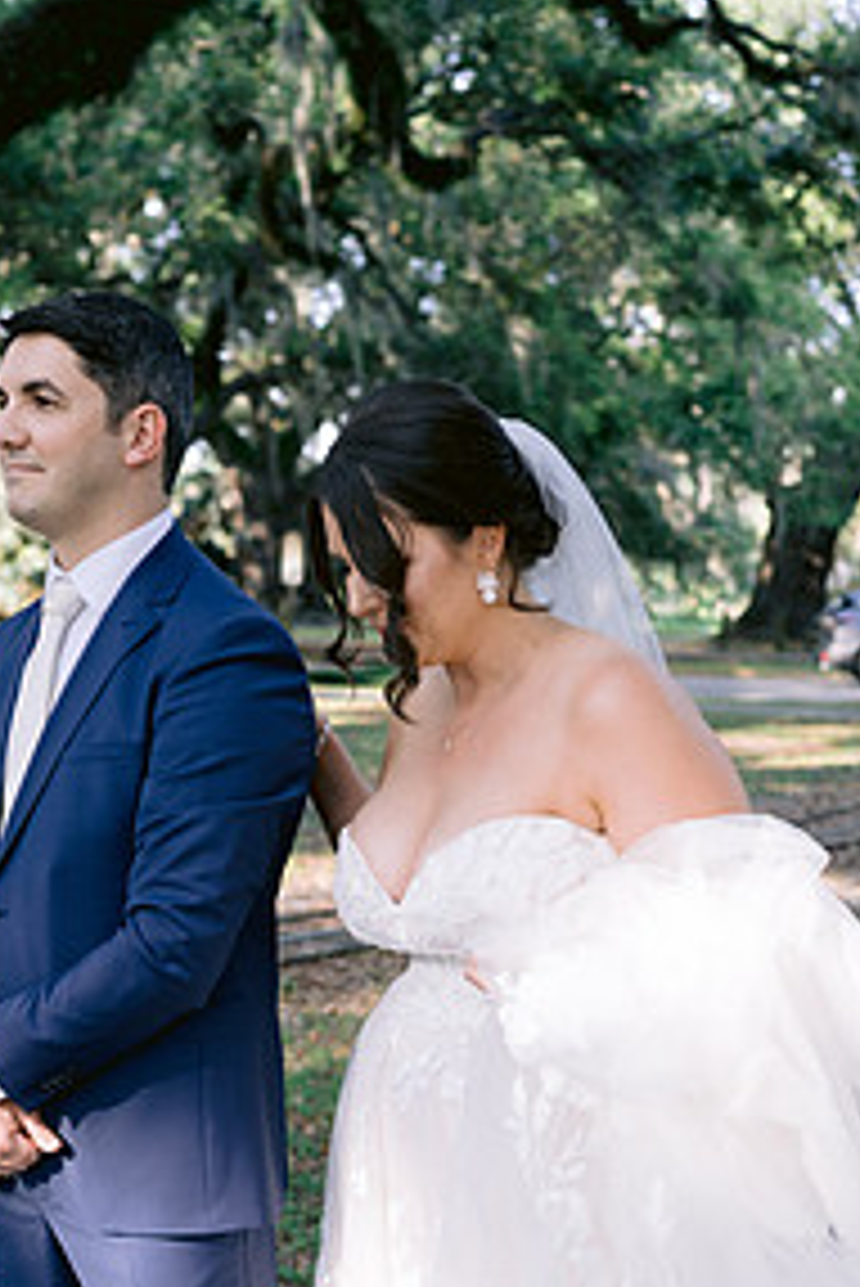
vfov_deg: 35.4
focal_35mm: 55
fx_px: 1968
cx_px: 396
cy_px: 976
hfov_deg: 24.6
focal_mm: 35
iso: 250
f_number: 2.8
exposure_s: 1/250
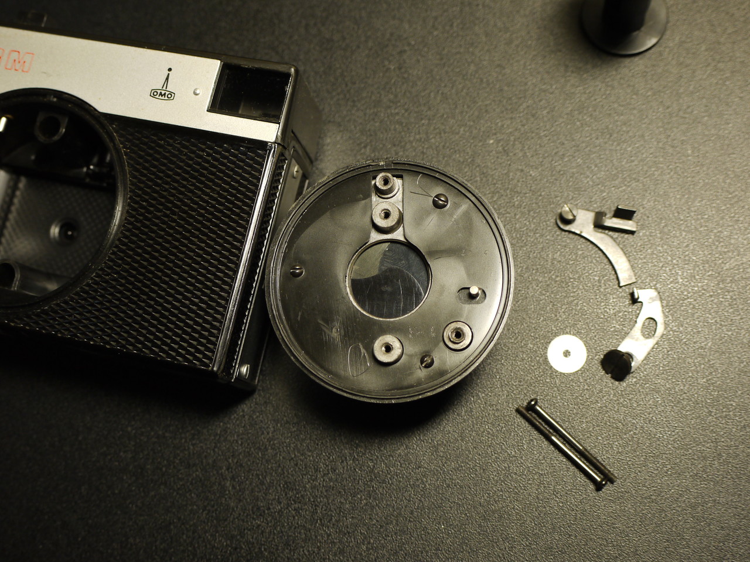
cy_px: 281
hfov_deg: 41.2
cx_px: 375
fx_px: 997
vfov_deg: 31.5
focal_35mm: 46
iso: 400
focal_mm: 23
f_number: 4.7
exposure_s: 1/40
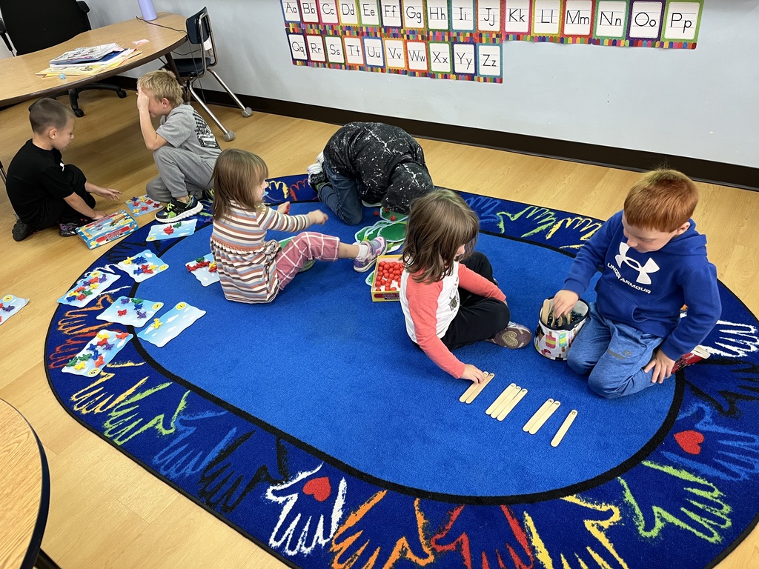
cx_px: 380
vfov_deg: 53.1
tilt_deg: -38.1
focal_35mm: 26
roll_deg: +8.1
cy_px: 284
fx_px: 570
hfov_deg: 67.3
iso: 160
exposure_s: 1/60
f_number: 1.6
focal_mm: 5.1
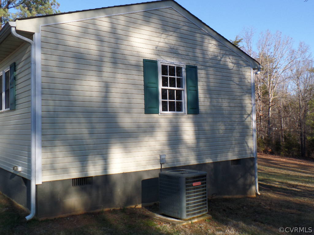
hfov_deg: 52.6
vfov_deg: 40.7
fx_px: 317
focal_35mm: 35
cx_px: 157
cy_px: 118
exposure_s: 1/500
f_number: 3.4
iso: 100
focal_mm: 6.2
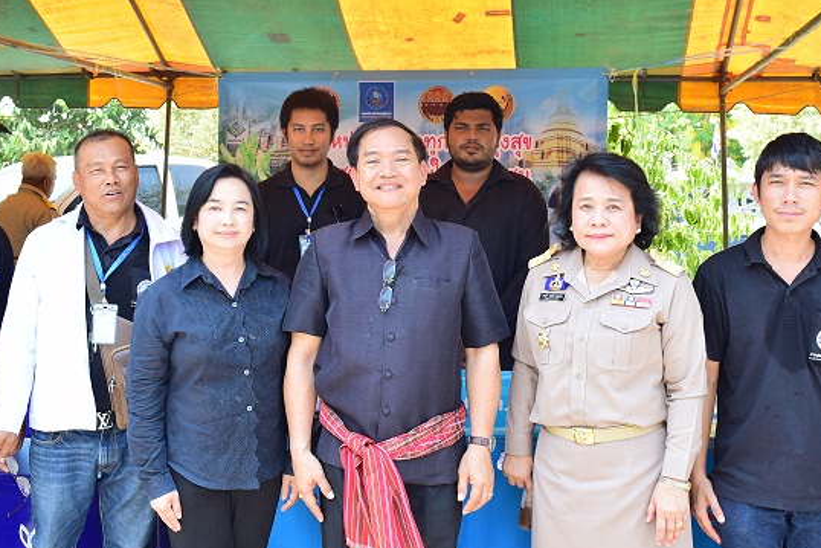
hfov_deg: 42.7
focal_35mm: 46
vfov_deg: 29.2
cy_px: 232
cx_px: 366
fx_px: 1049
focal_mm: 22
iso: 400
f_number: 7.1
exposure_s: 1/200
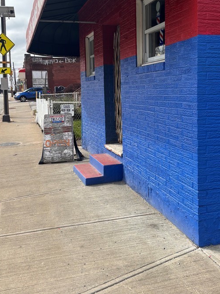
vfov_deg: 46.6
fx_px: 339
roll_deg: +0.5
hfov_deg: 35.8
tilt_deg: -3.1
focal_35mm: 40
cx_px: 129
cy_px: 118
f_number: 1.6
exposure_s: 1/2242
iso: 50
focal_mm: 5.96
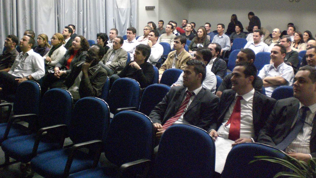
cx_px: 157
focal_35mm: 42
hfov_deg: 48.4
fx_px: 352
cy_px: 63
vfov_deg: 28.2
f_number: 3.1
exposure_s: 1/15
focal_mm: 6.3
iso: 800
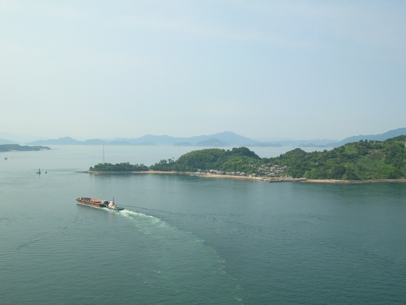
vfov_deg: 40.7
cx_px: 203
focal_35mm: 35
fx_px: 411
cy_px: 152
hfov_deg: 52.6
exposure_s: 1/289
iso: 50
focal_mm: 5.8
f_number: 5.6
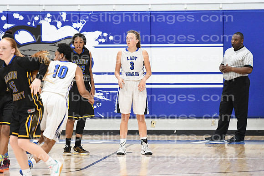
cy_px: 88
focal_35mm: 240
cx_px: 132
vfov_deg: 5.7
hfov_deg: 8.6
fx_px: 1760
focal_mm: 160
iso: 5000
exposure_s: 1/640
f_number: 3.2
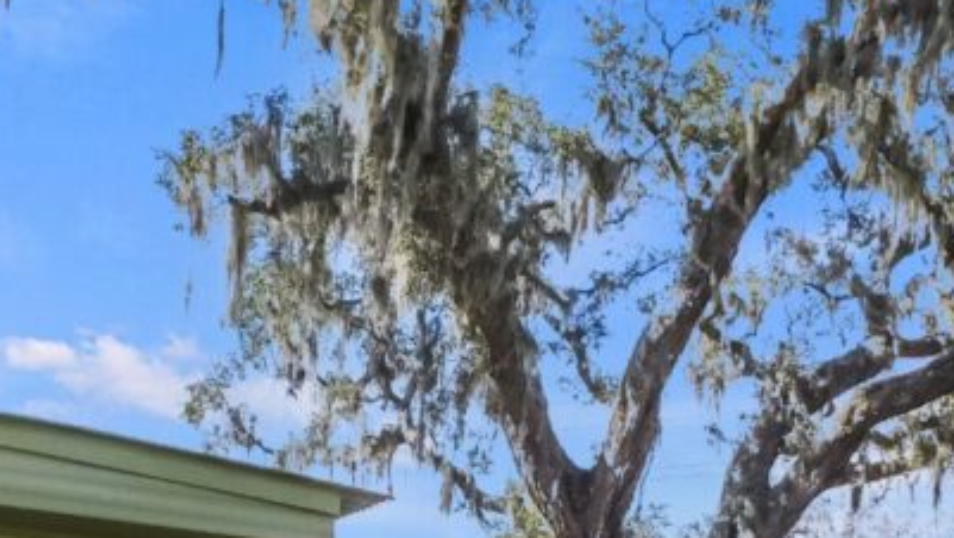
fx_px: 1620
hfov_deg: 32.4
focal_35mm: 64
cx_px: 283
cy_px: 659
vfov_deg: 17.9
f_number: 3
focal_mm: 4
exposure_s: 1/800
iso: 125
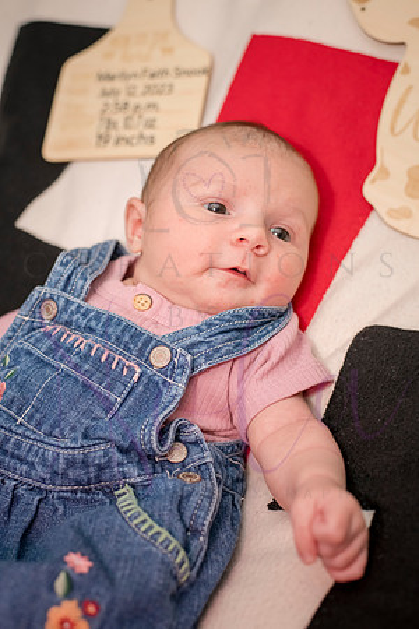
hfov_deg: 27.0
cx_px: 210
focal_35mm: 50
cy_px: 314
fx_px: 873
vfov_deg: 39.6
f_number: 4
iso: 800
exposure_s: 1/250
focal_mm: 50
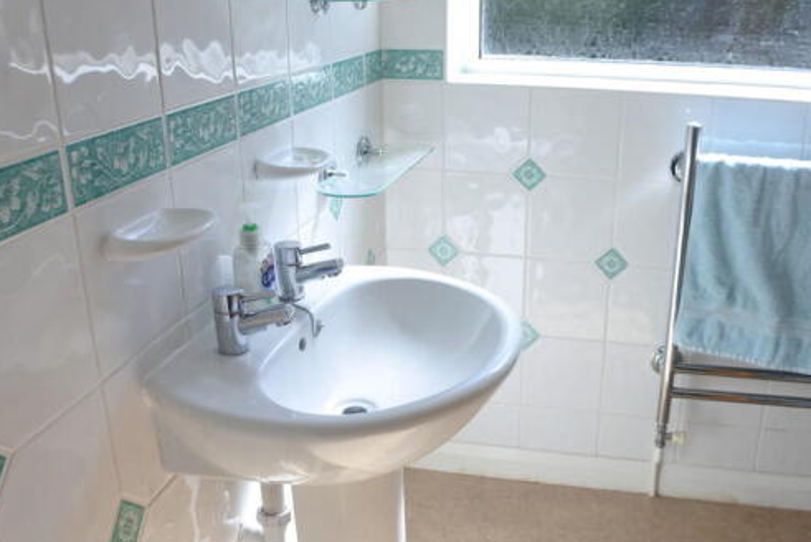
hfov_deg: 52.8
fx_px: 811
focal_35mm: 36
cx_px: 480
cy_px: 278
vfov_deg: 36.9
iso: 200
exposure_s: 1/200
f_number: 3.5
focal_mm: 10
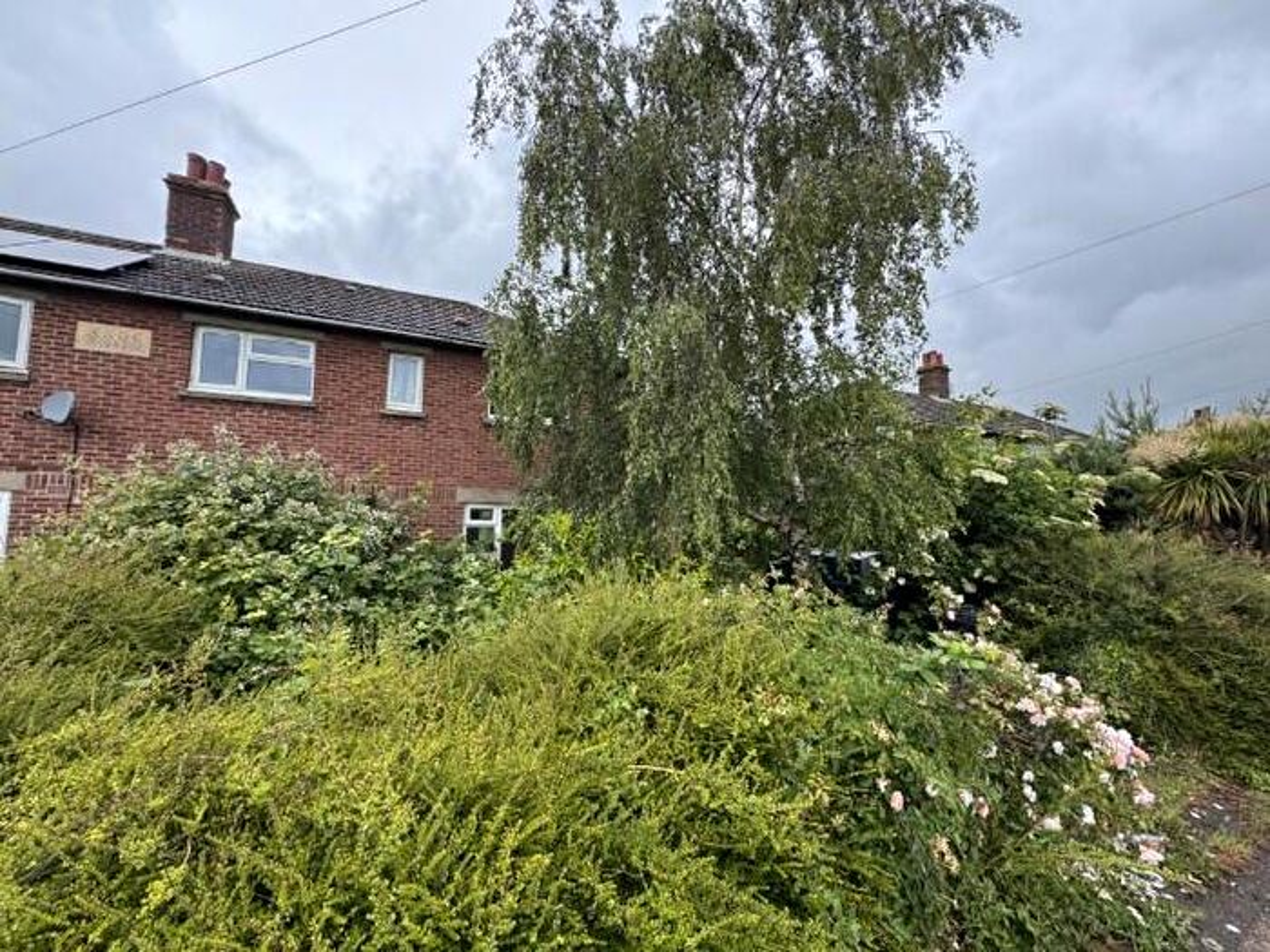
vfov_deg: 85.7
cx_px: 635
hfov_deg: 102.1
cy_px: 476
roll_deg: -0.6
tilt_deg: +7.3
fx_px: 514
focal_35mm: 14
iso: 40
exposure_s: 1/273
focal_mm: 2.22
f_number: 2.2
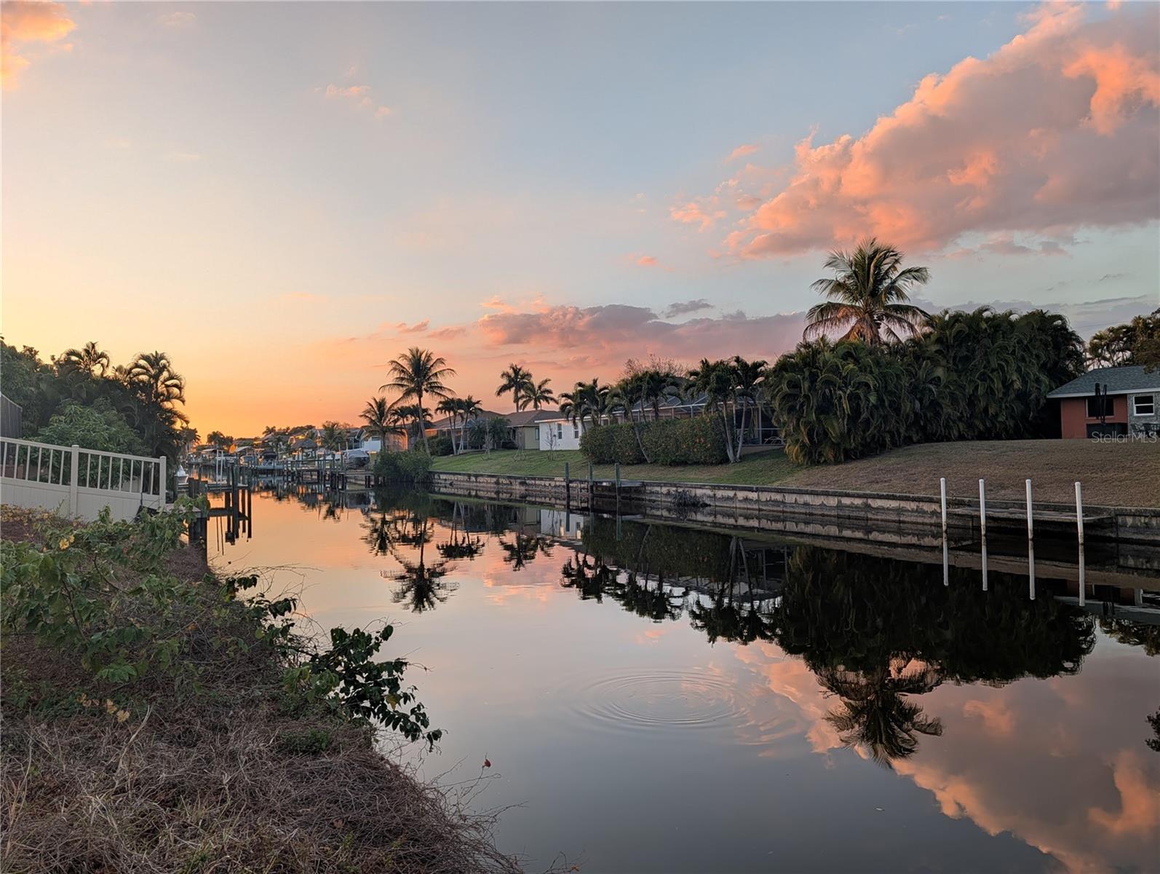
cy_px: 437
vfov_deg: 56.9
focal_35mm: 24
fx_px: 805
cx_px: 580
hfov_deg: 71.5
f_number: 1.68
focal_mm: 6.9
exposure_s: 1/235
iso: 25
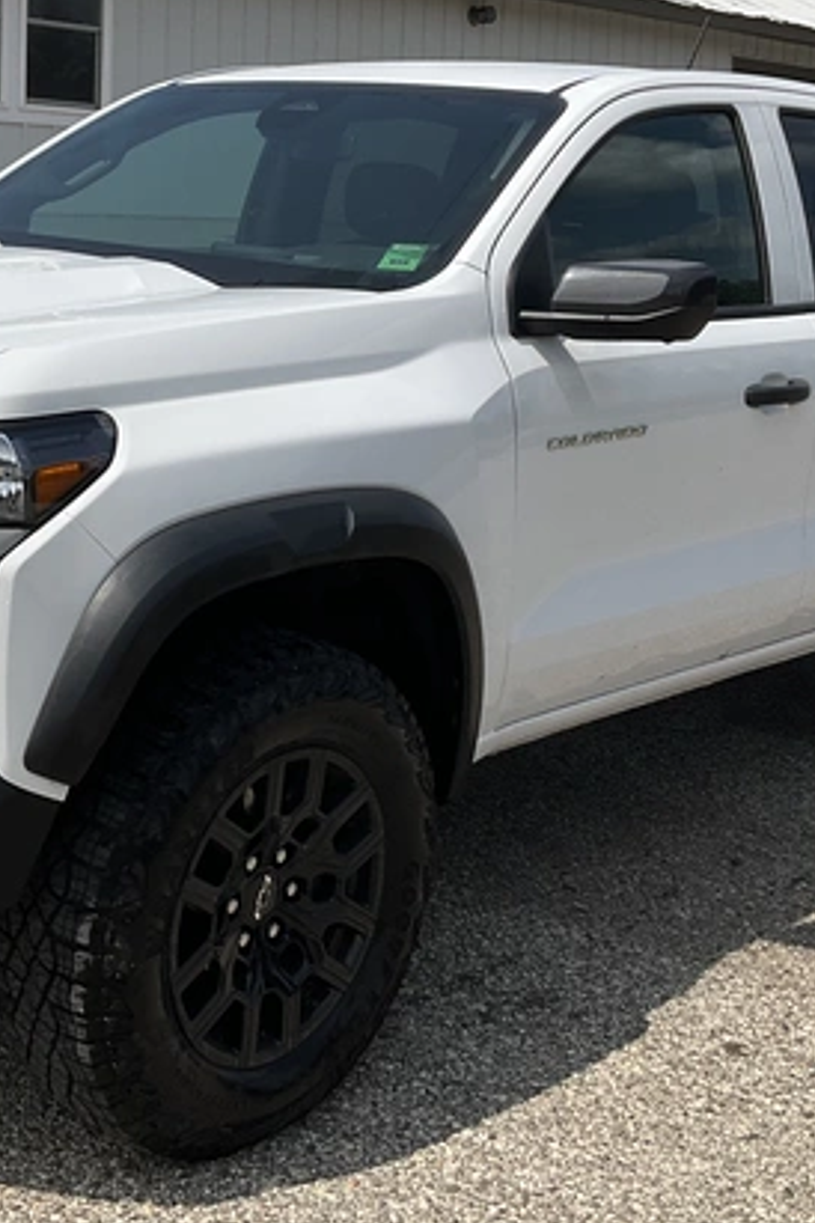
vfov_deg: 35.9
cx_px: 214
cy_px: 418
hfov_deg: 24.4
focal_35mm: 55
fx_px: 1868
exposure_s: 1/3534
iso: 25
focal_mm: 3
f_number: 1.8
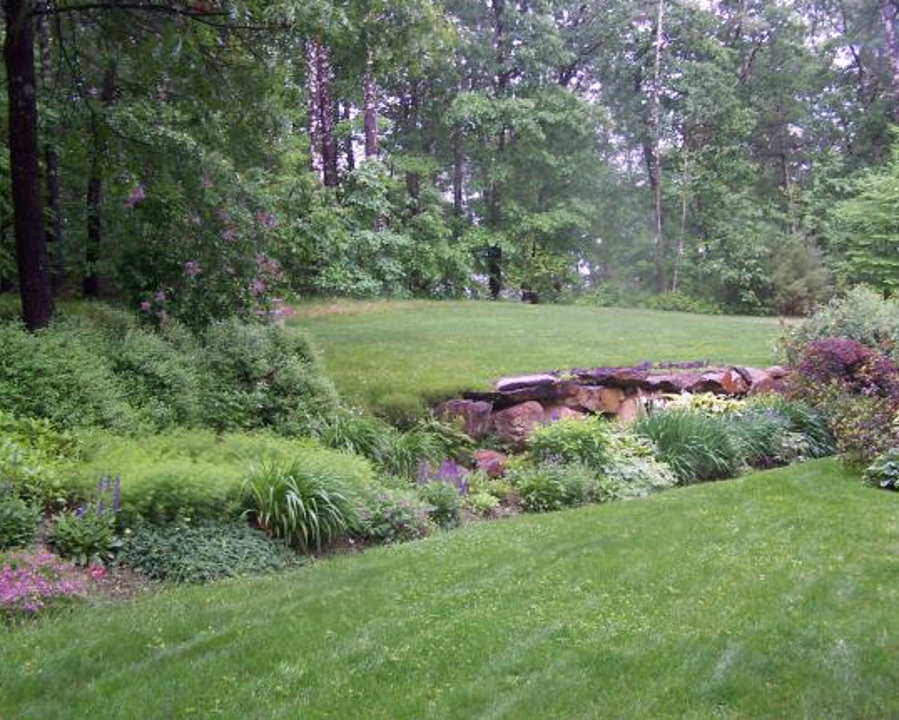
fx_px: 1065
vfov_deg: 37.4
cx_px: 475
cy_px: 357
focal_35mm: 40
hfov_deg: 45.8
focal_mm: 6.3
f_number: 2.8
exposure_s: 1/60
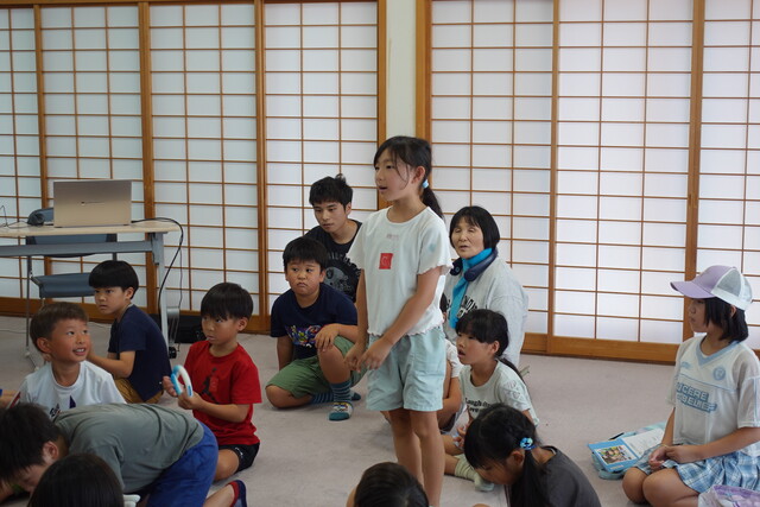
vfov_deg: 21.9
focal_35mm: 62
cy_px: 254
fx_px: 1309
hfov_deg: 32.4
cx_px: 380
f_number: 2.8
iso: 200
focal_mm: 23.1
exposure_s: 1/80
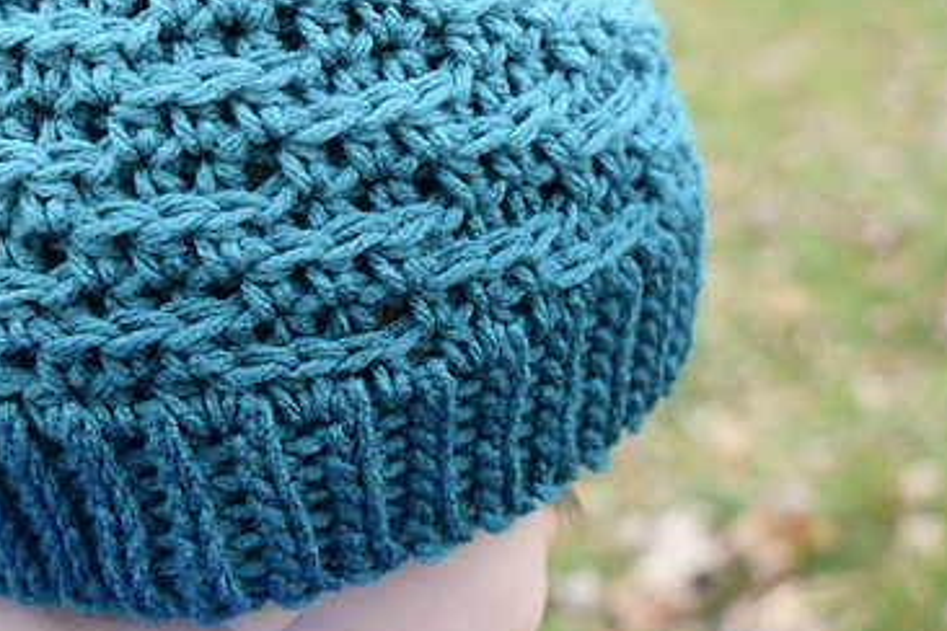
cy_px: 229
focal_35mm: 84
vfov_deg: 16.2
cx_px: 282
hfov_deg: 24.0
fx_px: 2209
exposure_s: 1/250
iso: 640
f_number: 5.6
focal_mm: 32
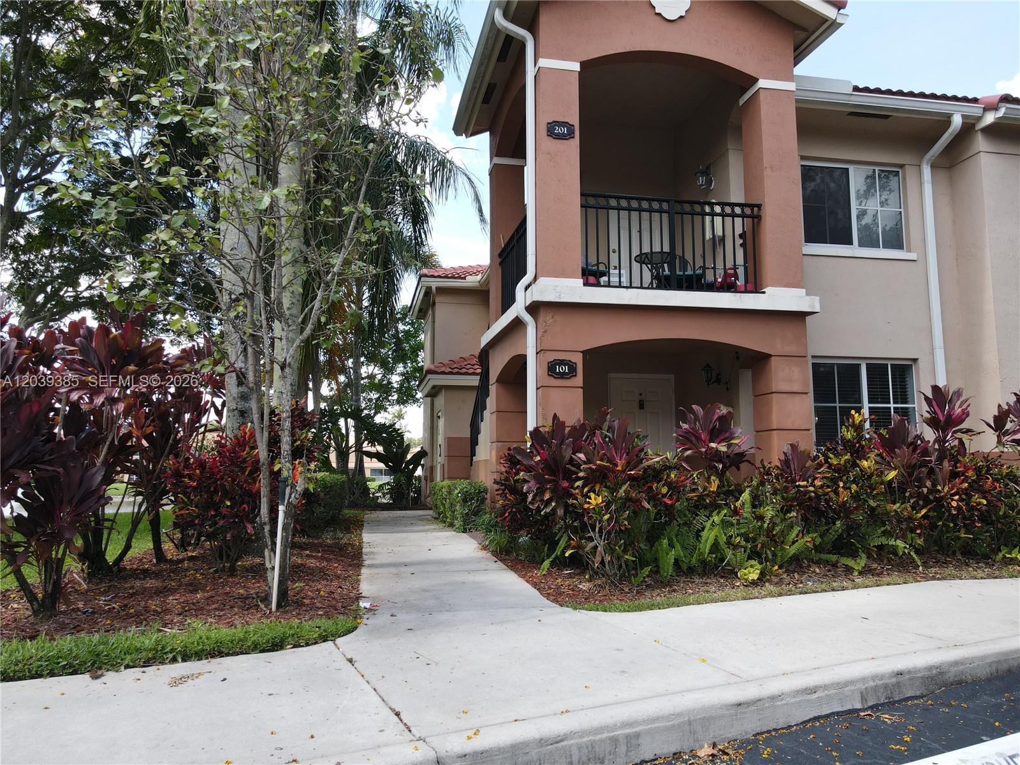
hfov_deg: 71.6
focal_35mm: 24
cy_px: 382
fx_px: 707
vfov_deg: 56.8
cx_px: 510
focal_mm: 4.5
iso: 100
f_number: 2.8
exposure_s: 1/180
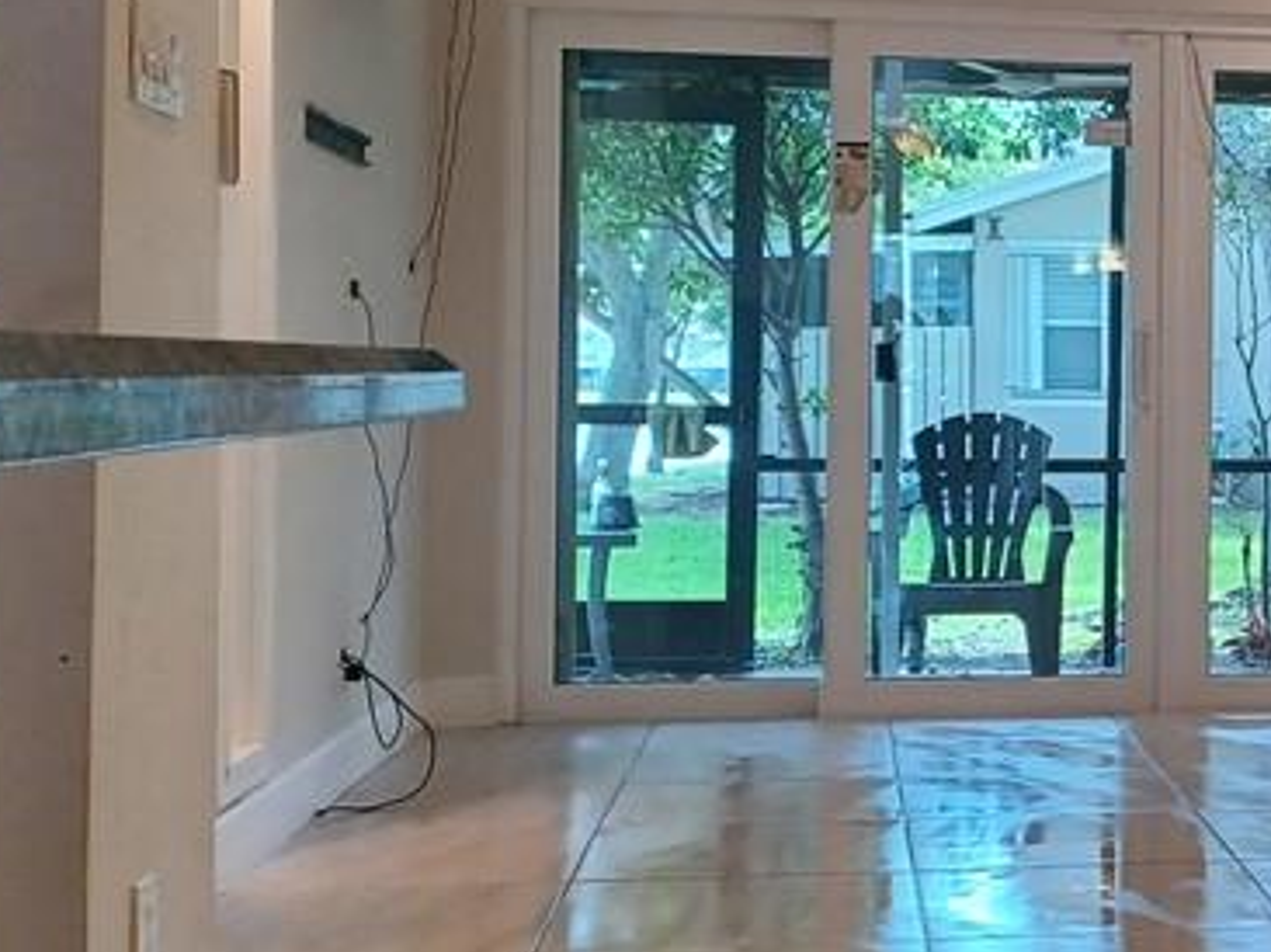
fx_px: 2569
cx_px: 1337
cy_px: 313
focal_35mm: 70
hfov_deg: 26.0
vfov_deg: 20.9
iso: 320
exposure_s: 1/40
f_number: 1.8
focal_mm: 4.6
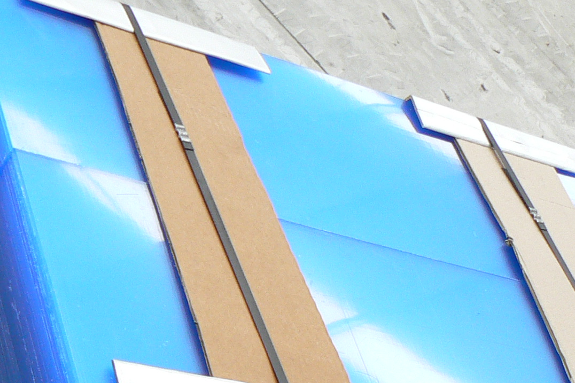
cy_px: 416
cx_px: 274
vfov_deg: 13.7
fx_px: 1565
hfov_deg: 20.8
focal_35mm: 98
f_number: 2.8
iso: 100
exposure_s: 1/30
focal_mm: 6
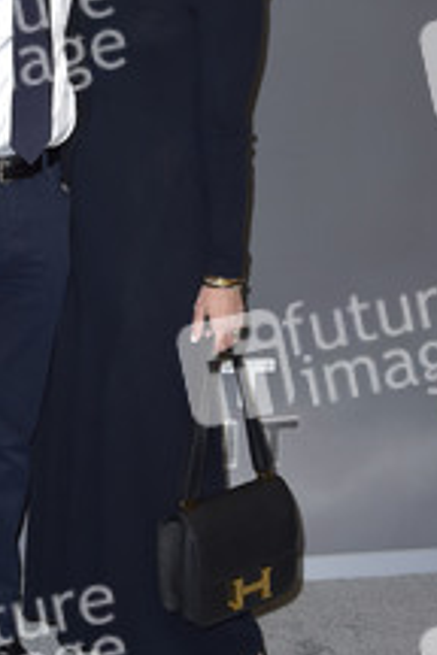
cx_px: 59
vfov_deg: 19.9
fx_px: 1857
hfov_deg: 13.3
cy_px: 203
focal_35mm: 102
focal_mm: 55
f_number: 6.3
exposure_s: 1/250
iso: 400
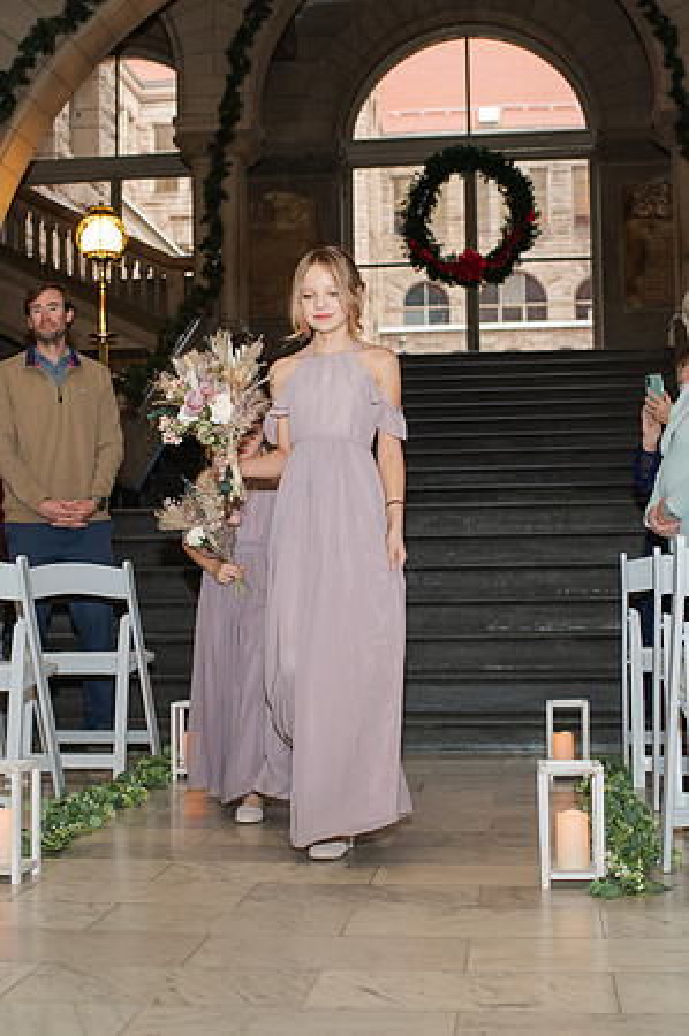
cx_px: 348
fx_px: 1521
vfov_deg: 37.7
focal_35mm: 53
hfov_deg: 25.5
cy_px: 518
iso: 1000
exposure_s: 1/200
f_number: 3.5
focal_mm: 35
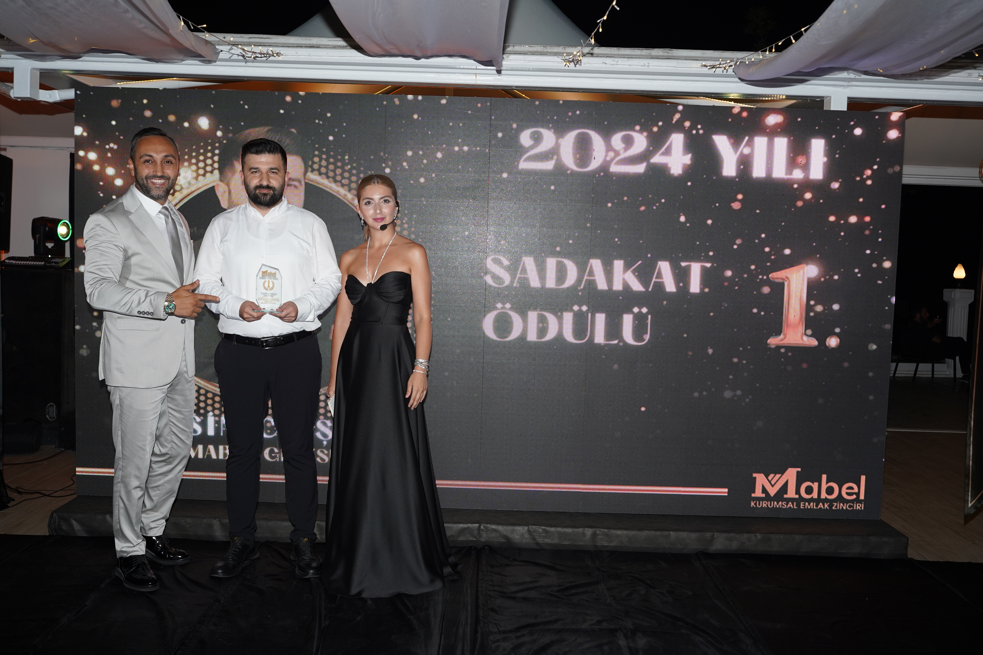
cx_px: 492
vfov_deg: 37.9
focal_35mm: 35
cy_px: 328
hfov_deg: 54.4
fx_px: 956
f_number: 4
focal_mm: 35
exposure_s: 1/125
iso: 500
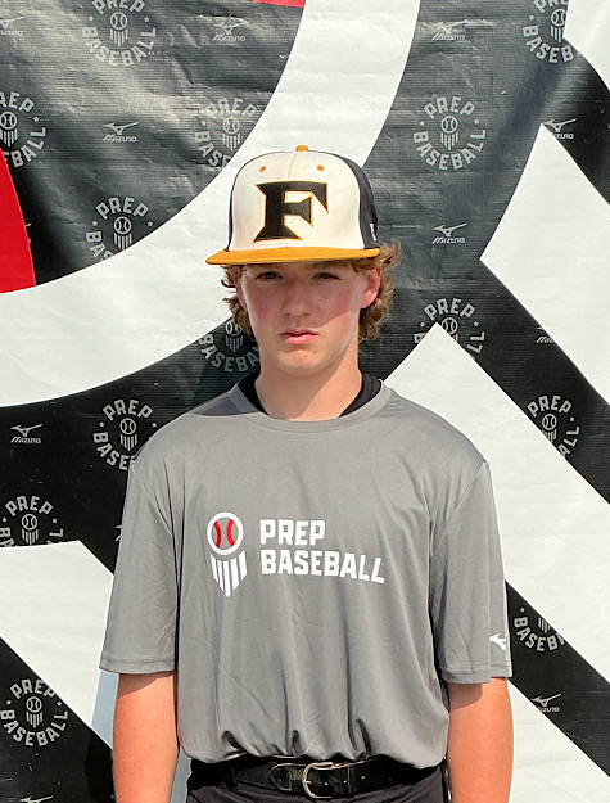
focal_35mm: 29
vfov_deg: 61.4
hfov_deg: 48.6
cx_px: 305
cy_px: 402
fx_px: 676
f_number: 1.8
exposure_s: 1/2959
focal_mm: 3
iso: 25
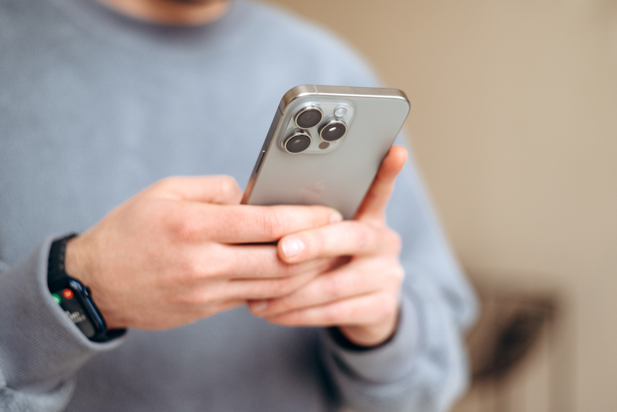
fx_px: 857
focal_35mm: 50
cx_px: 308
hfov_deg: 39.6
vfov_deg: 27.0
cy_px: 206
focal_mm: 50
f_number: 2.2
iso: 500
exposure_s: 1/125
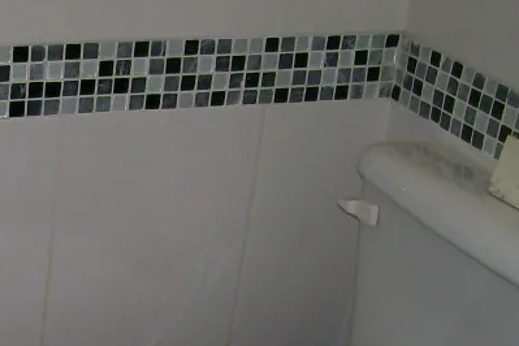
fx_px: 1384
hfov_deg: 19.8
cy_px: 358
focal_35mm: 96
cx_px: -117
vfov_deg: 14.0
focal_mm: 6
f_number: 2.7
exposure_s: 1/64
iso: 80
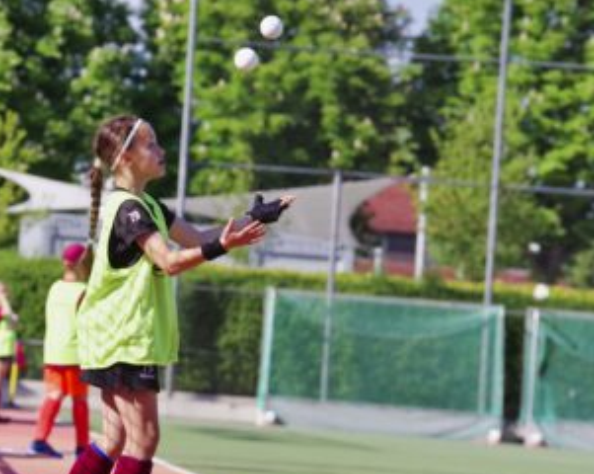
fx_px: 5759
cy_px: 233
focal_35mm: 328
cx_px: 111
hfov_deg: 5.9
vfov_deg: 4.7
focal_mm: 210
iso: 1600
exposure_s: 1/2500
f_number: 9
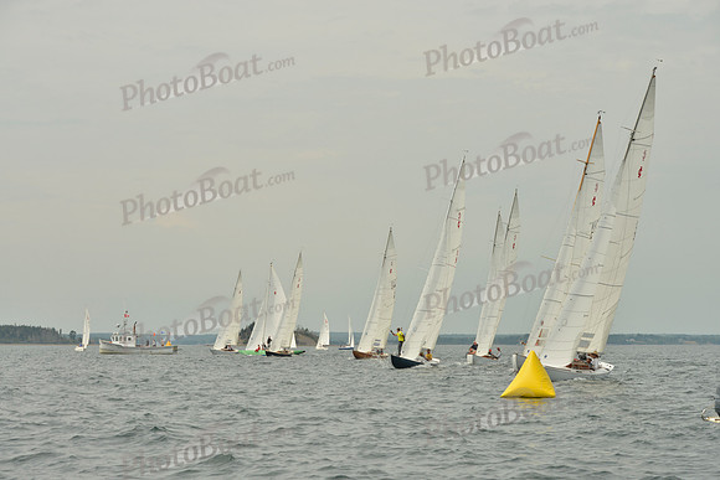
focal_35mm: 70
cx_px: 360
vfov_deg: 19.5
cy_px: 240
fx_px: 1400
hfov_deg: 28.8
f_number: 9
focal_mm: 70
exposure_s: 1/800
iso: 200
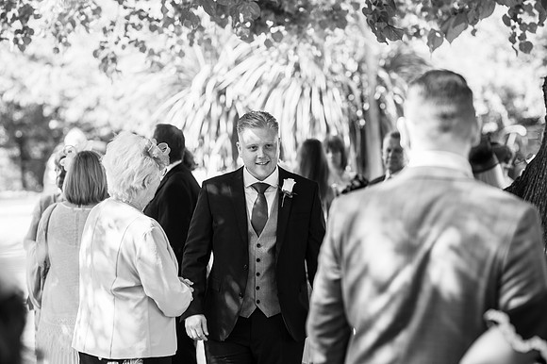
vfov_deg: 16.1
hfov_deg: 23.9
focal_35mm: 85
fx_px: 1291
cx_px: 274
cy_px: 182
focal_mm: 85
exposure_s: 1/320
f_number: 2.5
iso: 125
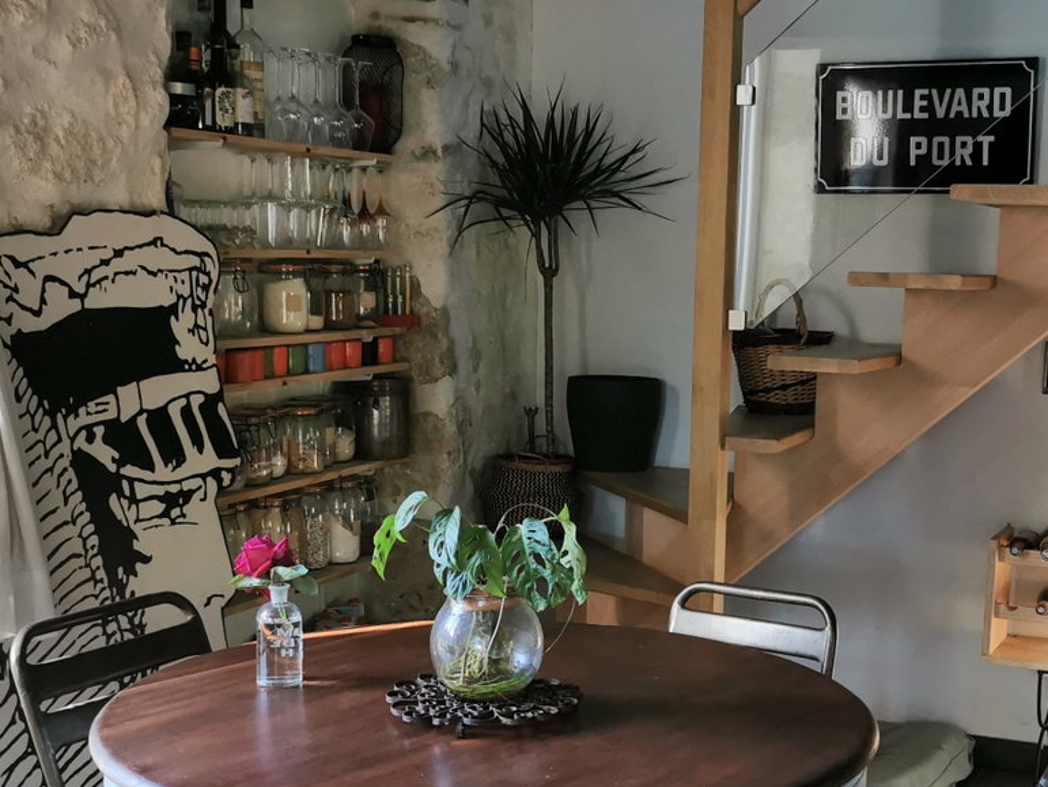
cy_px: 491
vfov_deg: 26.0
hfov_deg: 34.2
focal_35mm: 56
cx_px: 655
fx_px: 1696
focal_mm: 5.58
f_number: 1.8
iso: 160
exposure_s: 1/100
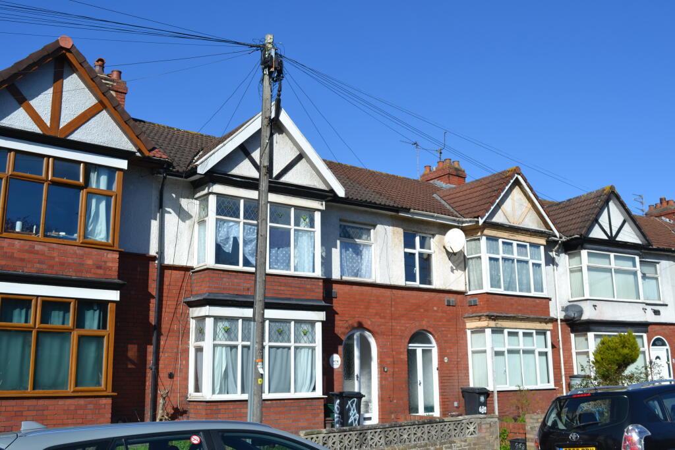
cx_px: 338
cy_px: 225
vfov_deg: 36.9
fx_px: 675
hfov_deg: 53.1
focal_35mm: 36
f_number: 8
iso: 100
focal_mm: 24
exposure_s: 1/250
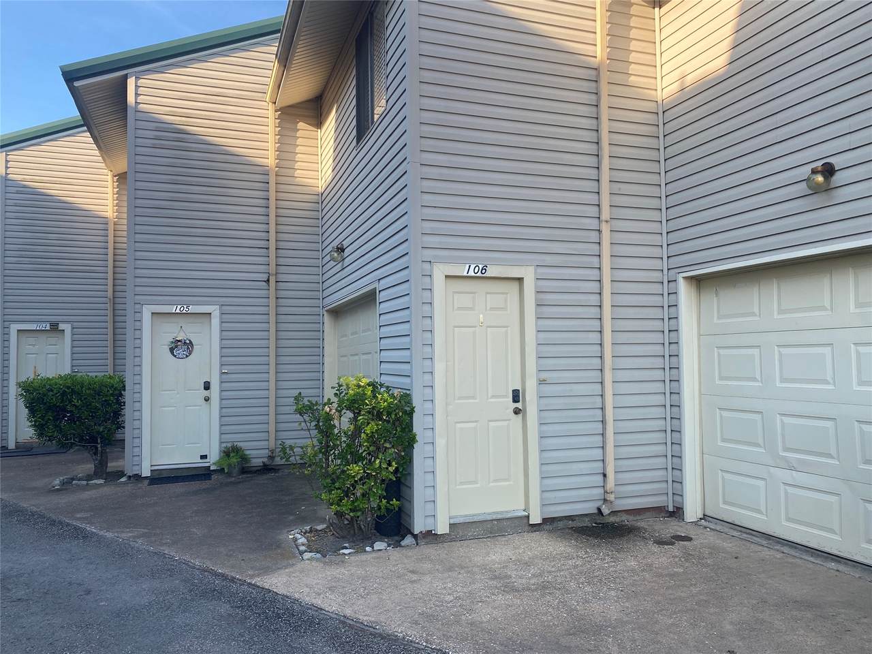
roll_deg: +0.3
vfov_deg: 53.1
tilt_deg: +2.6
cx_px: 436
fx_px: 655
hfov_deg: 67.3
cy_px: 327
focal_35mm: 26
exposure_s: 1/502
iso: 32
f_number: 1.8
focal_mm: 4.25
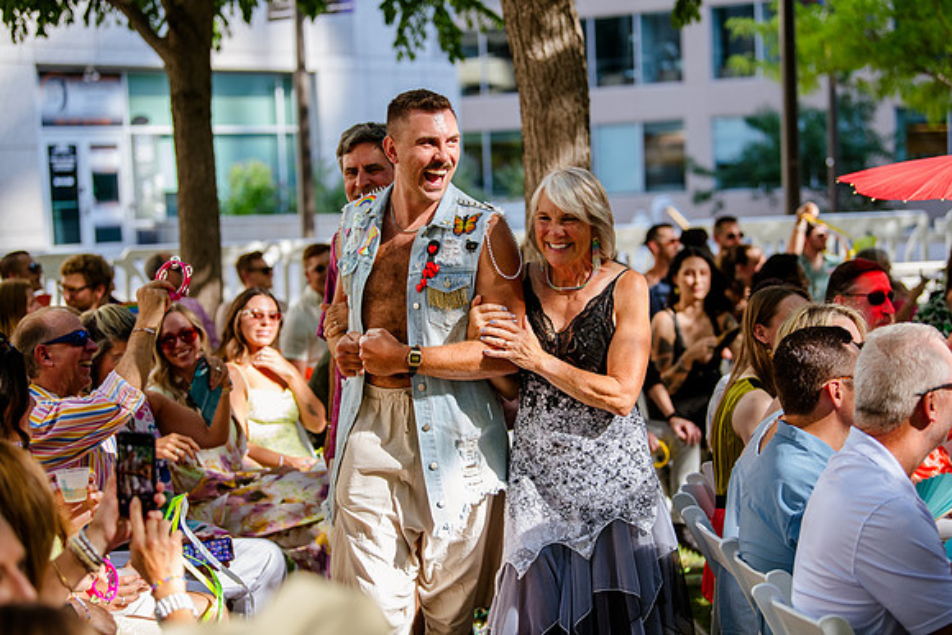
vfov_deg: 17.5
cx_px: 476
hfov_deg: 26.0
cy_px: 318
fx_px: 2063
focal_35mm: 78
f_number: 3.2
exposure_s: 1/800
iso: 400
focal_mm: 78
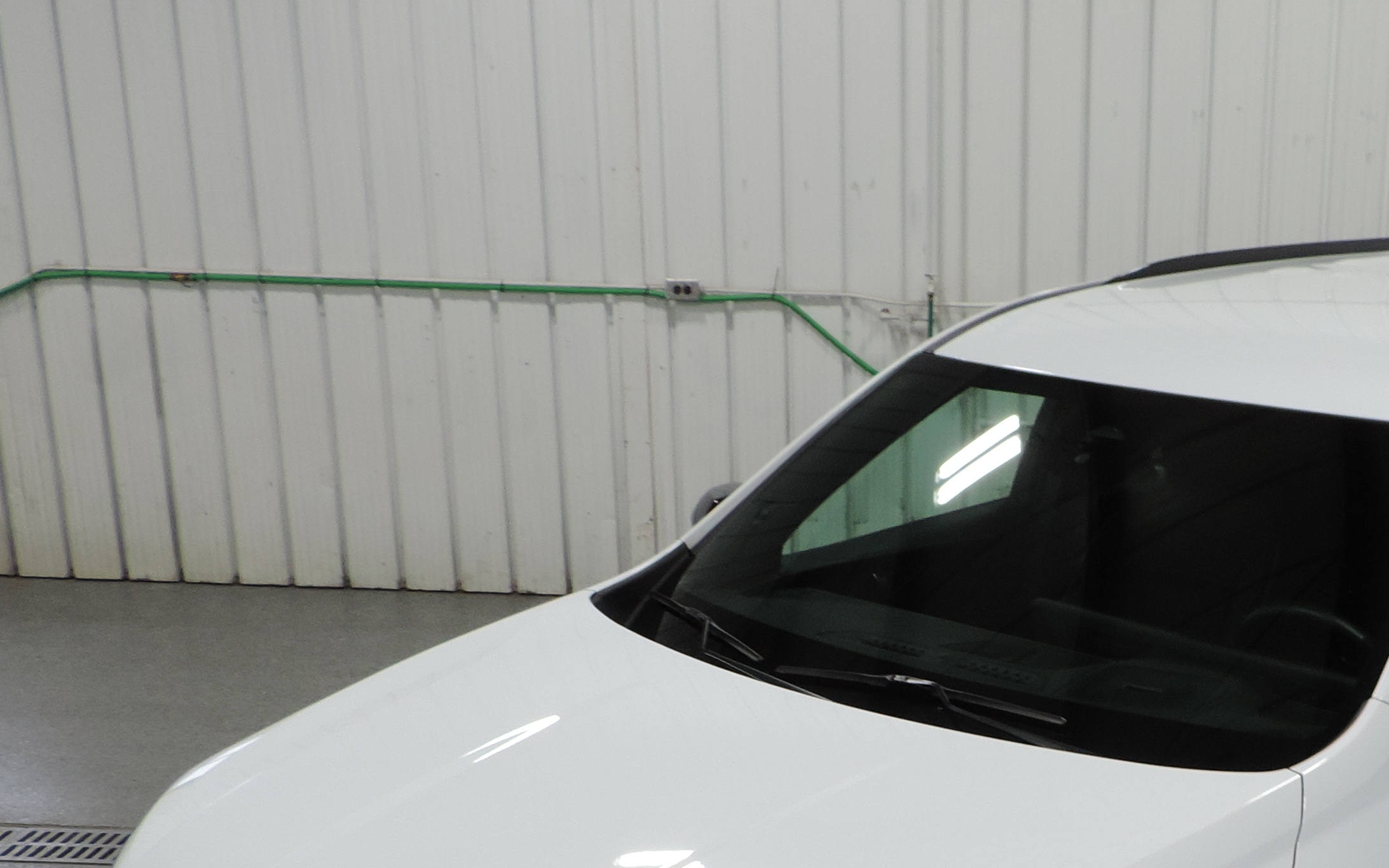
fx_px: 2158
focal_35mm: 57
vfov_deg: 22.1
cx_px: 1124
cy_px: 830
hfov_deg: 34.5
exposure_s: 1/30
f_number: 3
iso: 100
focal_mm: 4.3
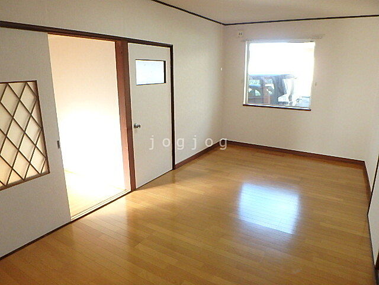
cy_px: 142
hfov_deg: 71.6
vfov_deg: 56.8
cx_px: 190
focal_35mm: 24
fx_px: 263
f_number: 3.9
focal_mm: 4.2
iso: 500
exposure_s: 1/60
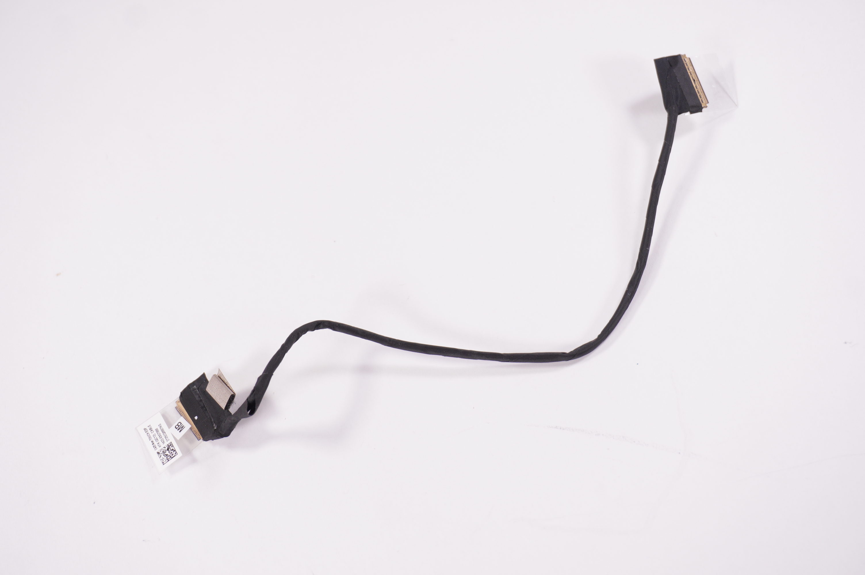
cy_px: 288
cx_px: 432
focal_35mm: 57
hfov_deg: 35.1
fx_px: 1368
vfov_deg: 23.7
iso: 320
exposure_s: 1/200
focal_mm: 38
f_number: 5.6
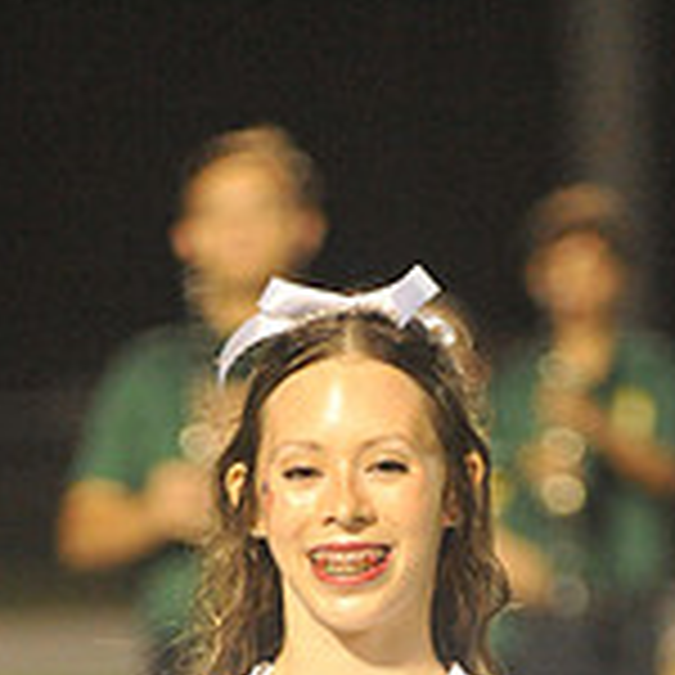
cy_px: 1282
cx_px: 423
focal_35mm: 560
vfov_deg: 3.1
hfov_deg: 3.1
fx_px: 12354
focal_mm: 170
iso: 6400
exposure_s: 1/250
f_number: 4
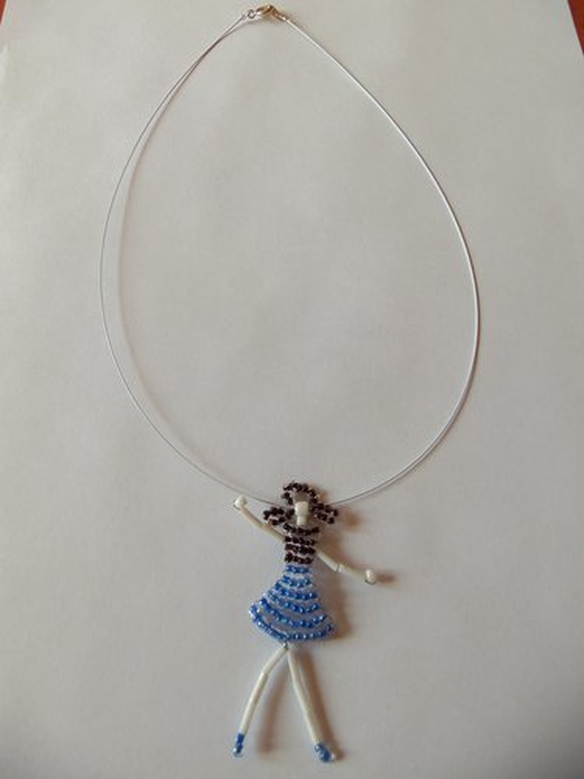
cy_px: 390
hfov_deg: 48.2
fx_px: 652
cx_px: 292
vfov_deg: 61.7
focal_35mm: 29
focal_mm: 5.2
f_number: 3.4
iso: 80
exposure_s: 1/100
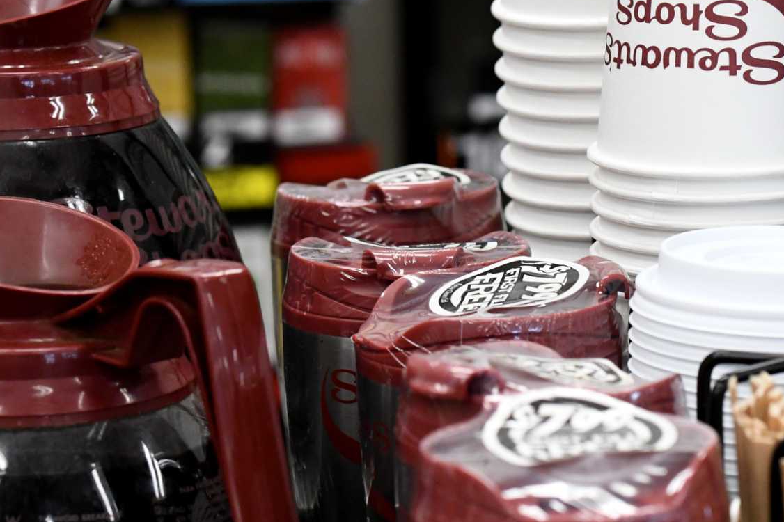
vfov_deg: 7.2
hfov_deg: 10.8
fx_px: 4158
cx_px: 462
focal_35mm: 191
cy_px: 76
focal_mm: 70
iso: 3200
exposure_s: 1/200
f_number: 5.6
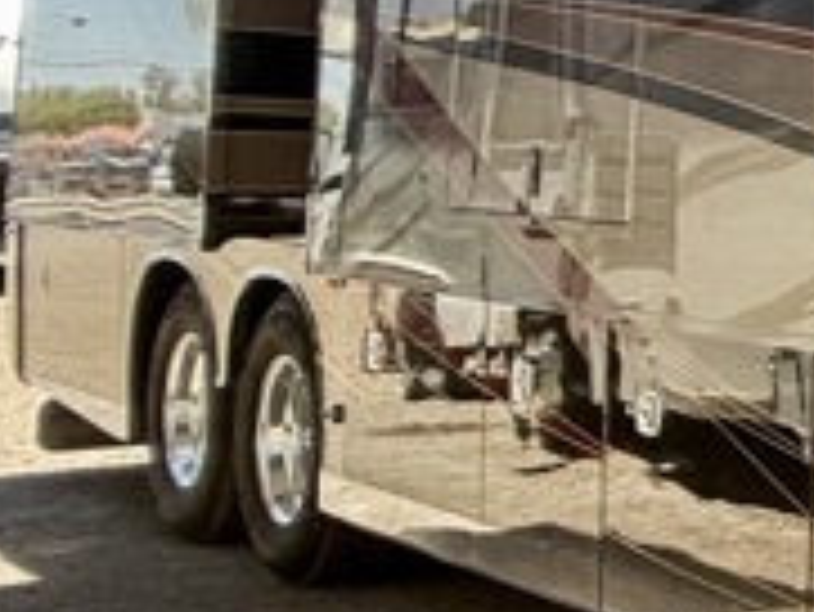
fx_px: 1859
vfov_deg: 18.5
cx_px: 2249
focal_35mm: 79
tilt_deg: -1.3
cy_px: 135
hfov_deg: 12.8
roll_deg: -0.6
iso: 50
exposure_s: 1/116
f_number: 2.2
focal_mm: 2.22
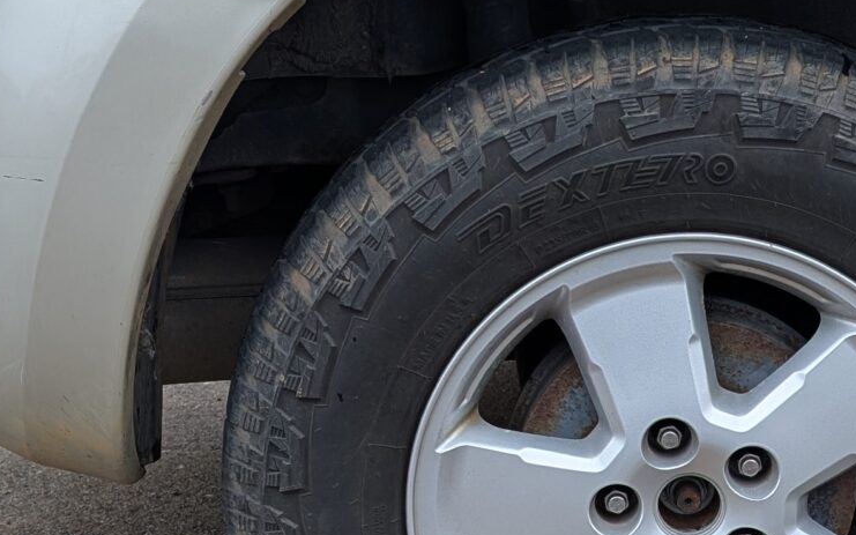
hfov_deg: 23.2
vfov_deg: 14.7
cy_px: 473
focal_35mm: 88
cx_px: 693
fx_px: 2053
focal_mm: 6.9
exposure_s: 1/286
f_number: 1.68
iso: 22
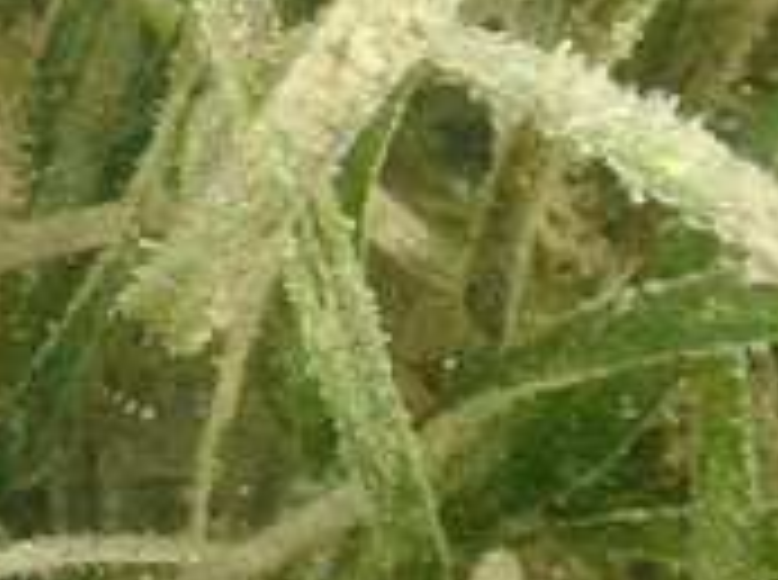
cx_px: -103
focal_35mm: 84
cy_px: 389
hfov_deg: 21.9
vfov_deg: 17.5
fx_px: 1884
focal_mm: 4.5
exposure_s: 1/80
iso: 100
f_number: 2.8
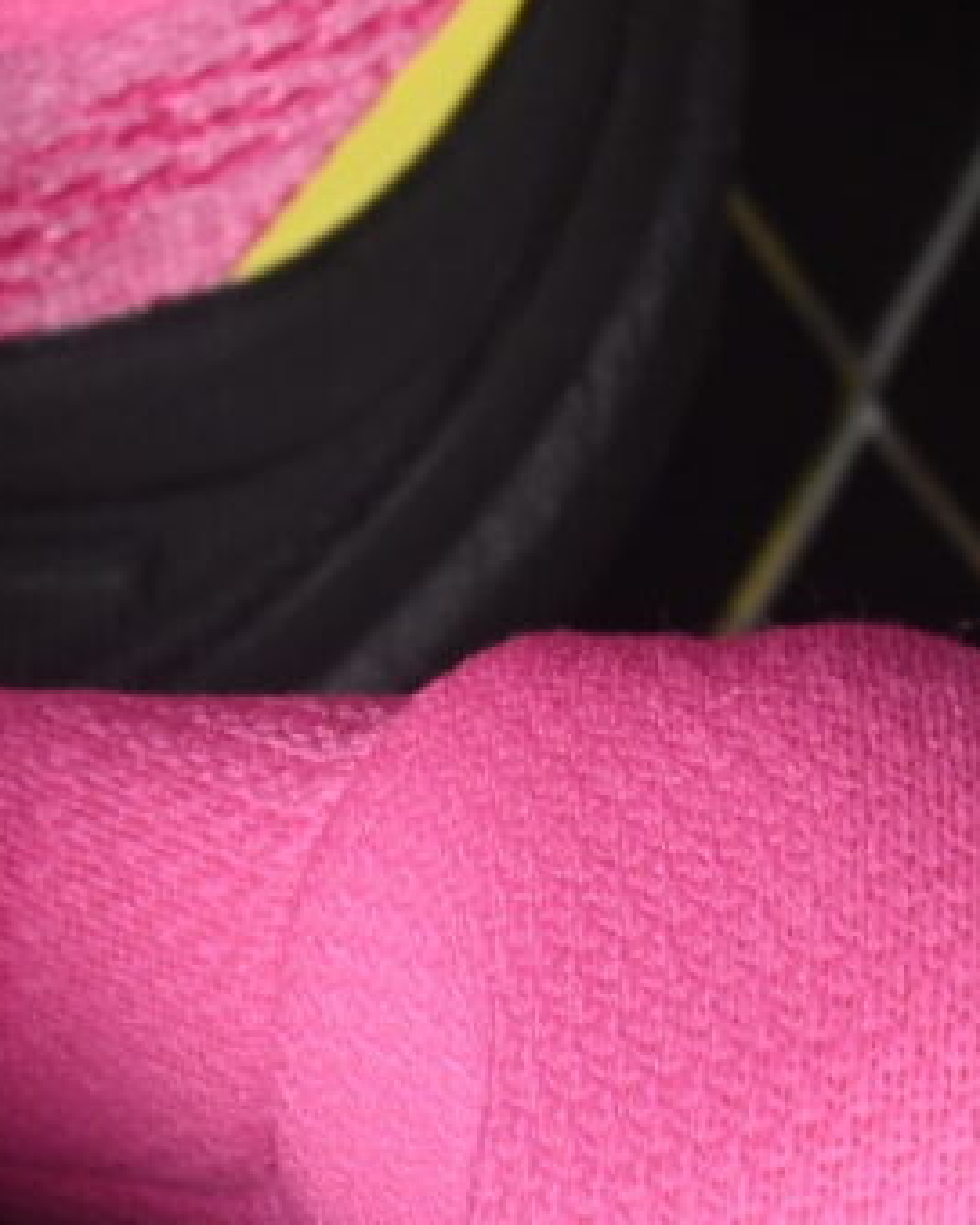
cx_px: -2108
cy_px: 1043
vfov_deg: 3.6
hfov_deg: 2.9
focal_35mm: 532
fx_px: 19296
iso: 160
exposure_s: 1/80
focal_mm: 50
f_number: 7.1
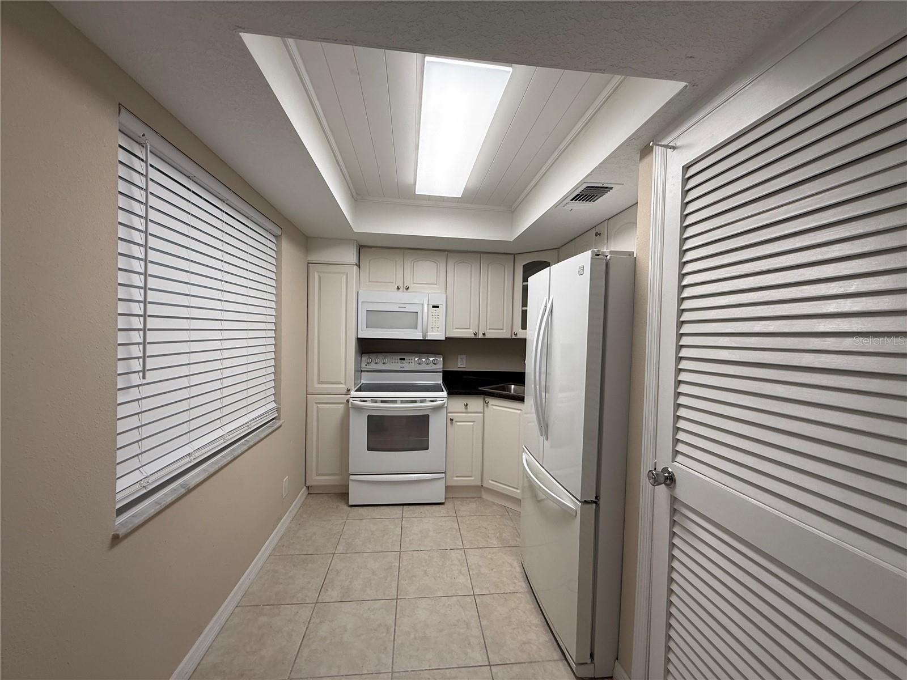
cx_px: 454
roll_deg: -1.9
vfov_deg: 85.7
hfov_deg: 102.1
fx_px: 367
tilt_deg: -0.4
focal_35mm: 14
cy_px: 340
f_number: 2.2
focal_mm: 2.22
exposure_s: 1/120
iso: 100
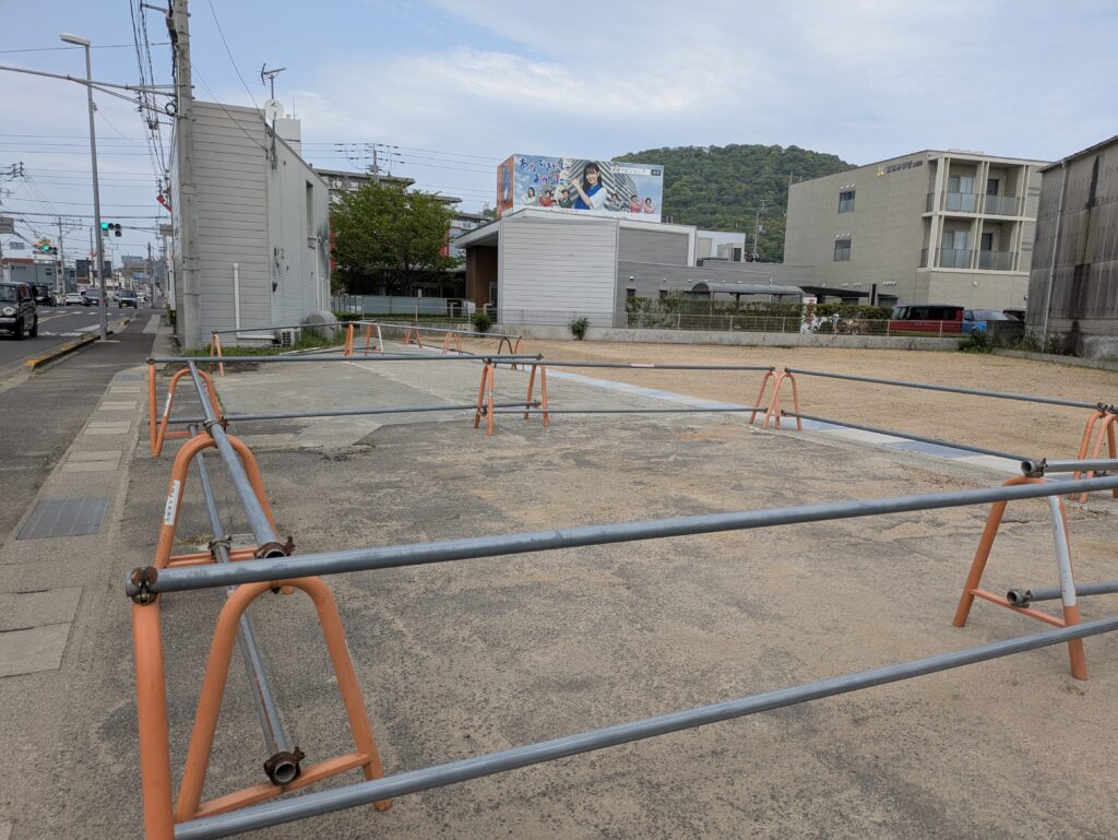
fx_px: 808
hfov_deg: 69.4
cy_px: 420
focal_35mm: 25
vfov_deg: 54.9
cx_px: 559
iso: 50
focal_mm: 5.43
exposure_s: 1/1481
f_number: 1.89
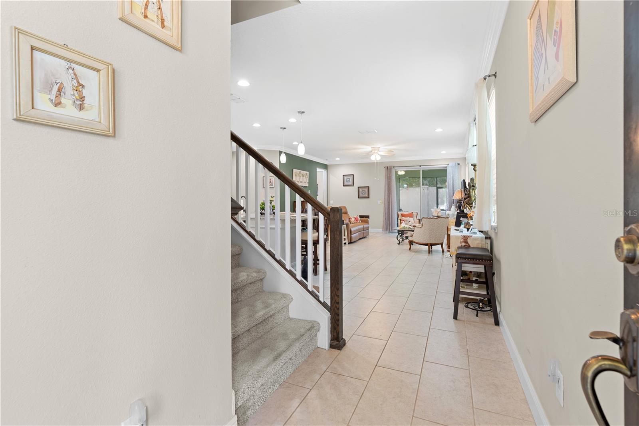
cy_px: 213
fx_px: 284
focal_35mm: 16
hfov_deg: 96.7
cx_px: 320
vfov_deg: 73.7
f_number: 8
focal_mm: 16
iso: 200
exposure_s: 1.6
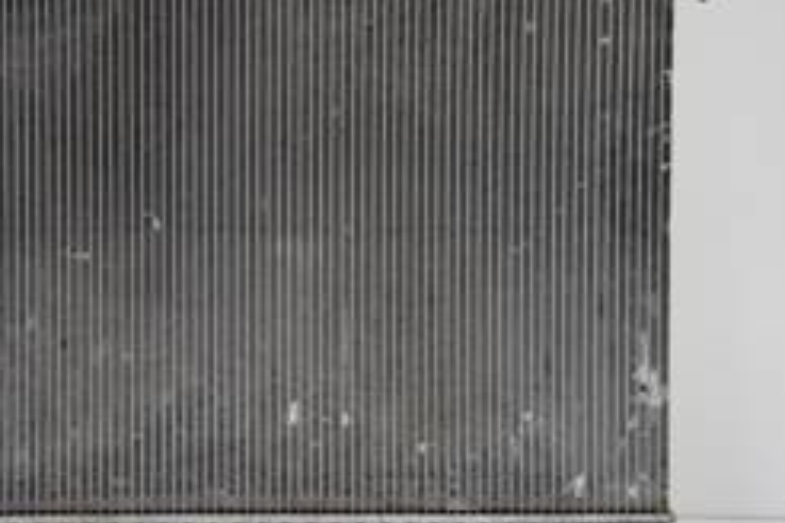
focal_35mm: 44
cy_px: 210
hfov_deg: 42.7
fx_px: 959
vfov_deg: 30.4
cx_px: 169
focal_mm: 5.4
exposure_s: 1/145
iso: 50
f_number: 1.8
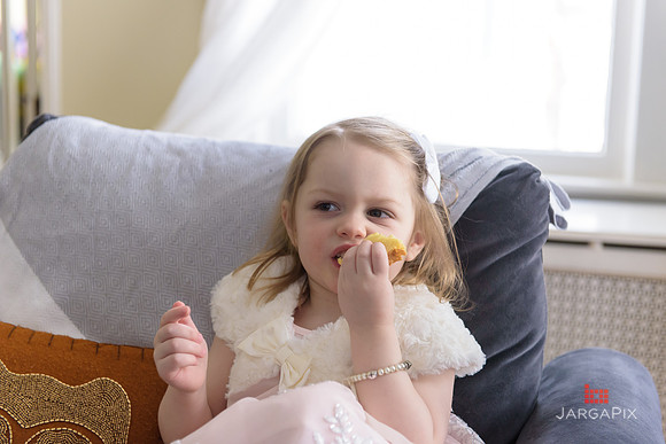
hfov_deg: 32.4
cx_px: 333
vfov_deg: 21.9
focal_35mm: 62
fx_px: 1147
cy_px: 222
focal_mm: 62
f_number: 3.2
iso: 1600
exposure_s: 1/125
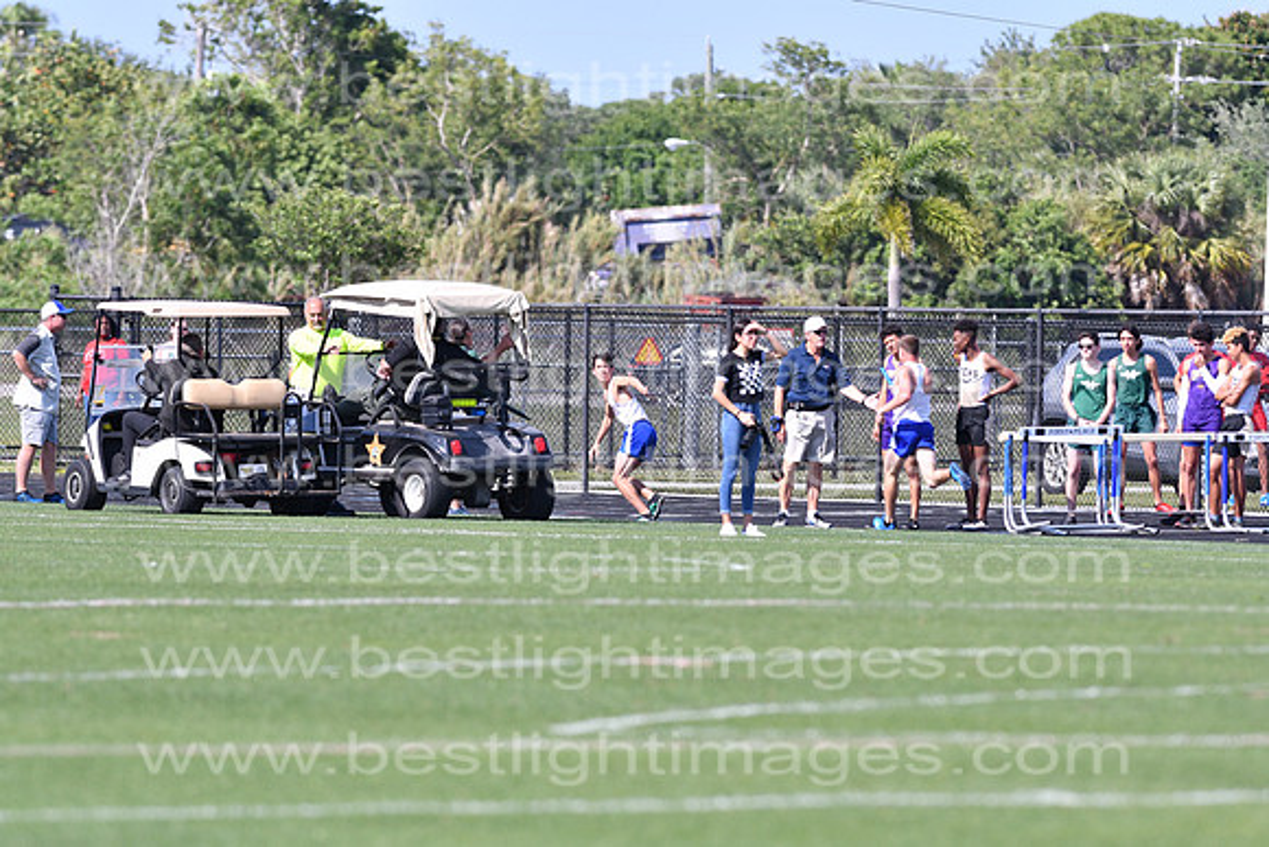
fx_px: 15865
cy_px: 424
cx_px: 634
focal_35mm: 450
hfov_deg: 4.6
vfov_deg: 3.1
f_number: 5.6
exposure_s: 1/2000
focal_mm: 300
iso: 400
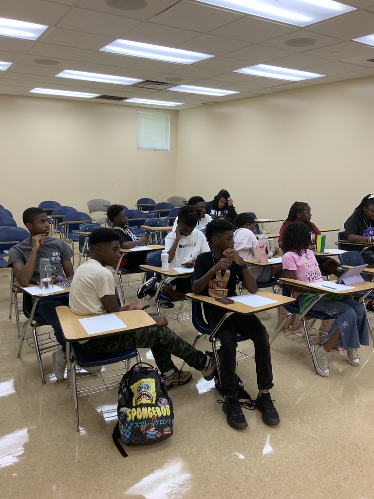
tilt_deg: -11.8
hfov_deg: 48.2
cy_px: 250
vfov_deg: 61.7
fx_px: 418
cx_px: 187
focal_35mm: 29
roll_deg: -1.5
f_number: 1.8
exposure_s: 1/53
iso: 64
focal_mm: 3
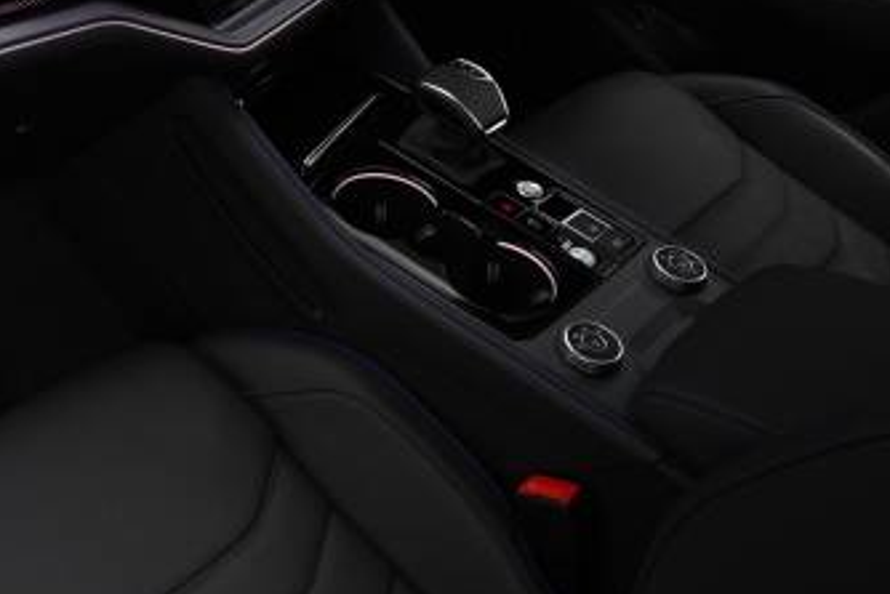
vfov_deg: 28.7
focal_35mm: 46
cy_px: 128
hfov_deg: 41.8
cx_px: 250
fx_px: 1138
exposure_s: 1/15
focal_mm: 16
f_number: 4.5
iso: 400
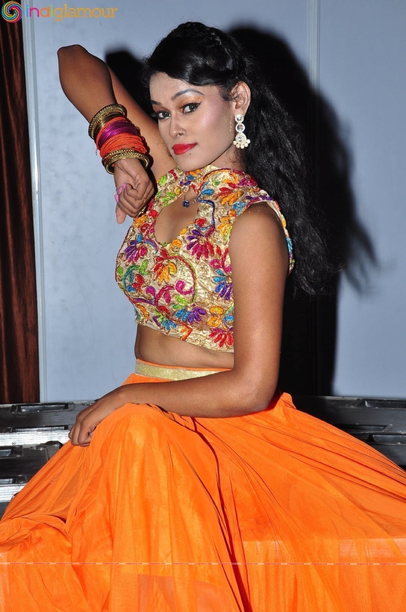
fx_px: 1323
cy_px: 306
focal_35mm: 78
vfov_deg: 26.0
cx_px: 203
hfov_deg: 17.4
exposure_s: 1/125
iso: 400
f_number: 10
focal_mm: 52
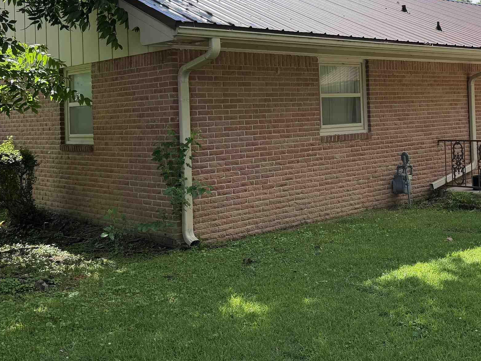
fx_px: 653
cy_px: 106
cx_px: 373
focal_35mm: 47
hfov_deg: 39.1
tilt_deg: +2.4
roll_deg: +2.2
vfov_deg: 30.5
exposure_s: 1/2907
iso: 100
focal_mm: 6.76
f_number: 1.78
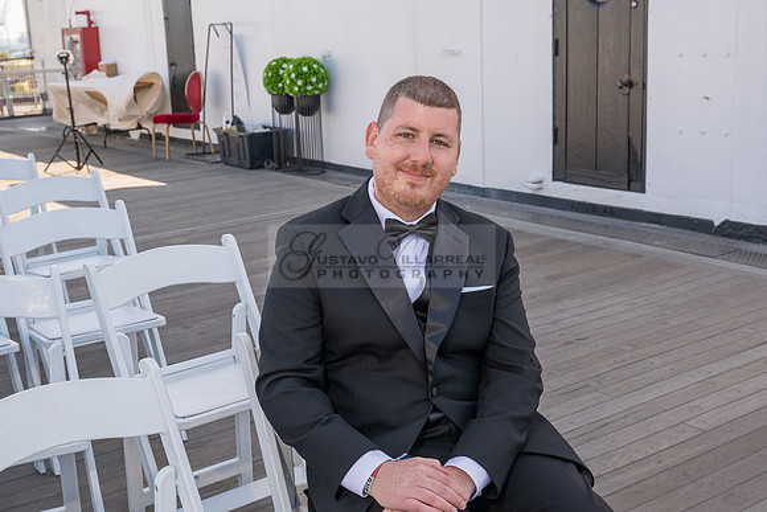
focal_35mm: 47
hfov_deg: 41.9
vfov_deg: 28.7
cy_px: 256
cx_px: 384
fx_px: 1002
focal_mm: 47
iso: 200
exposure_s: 1/200
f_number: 9
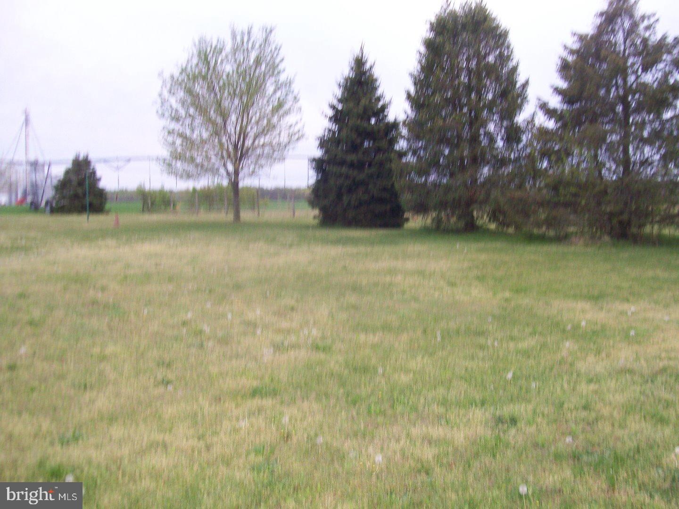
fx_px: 706
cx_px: 340
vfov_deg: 39.7
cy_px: 254
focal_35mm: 36
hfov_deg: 51.4
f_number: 2.7
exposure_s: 1/112
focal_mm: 6
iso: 140
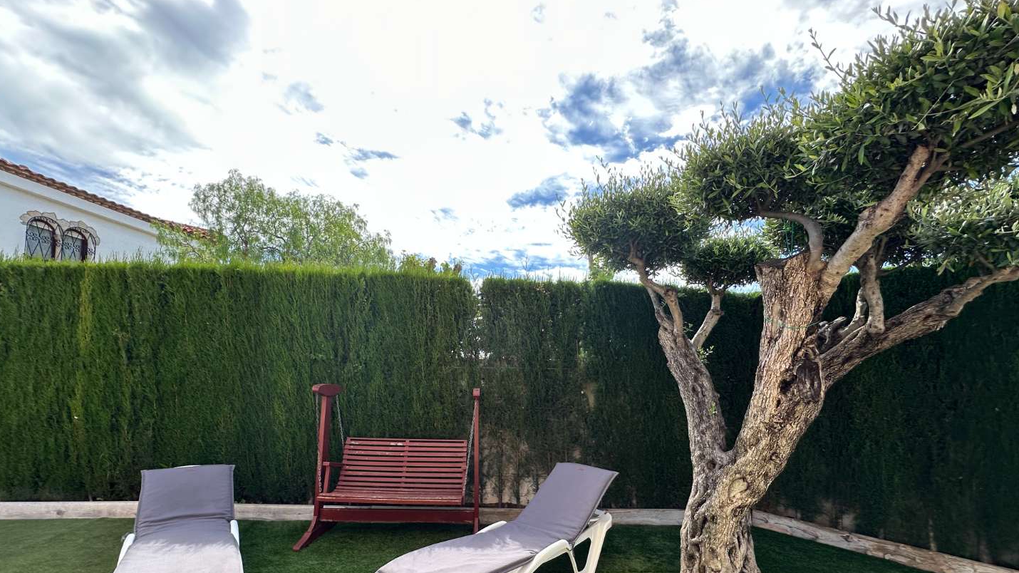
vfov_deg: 65.6
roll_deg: -1.4
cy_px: 374
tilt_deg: +2.3
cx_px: 505
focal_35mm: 16
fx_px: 432
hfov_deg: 99.4
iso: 40
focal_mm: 2.22
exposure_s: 1/418
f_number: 2.2
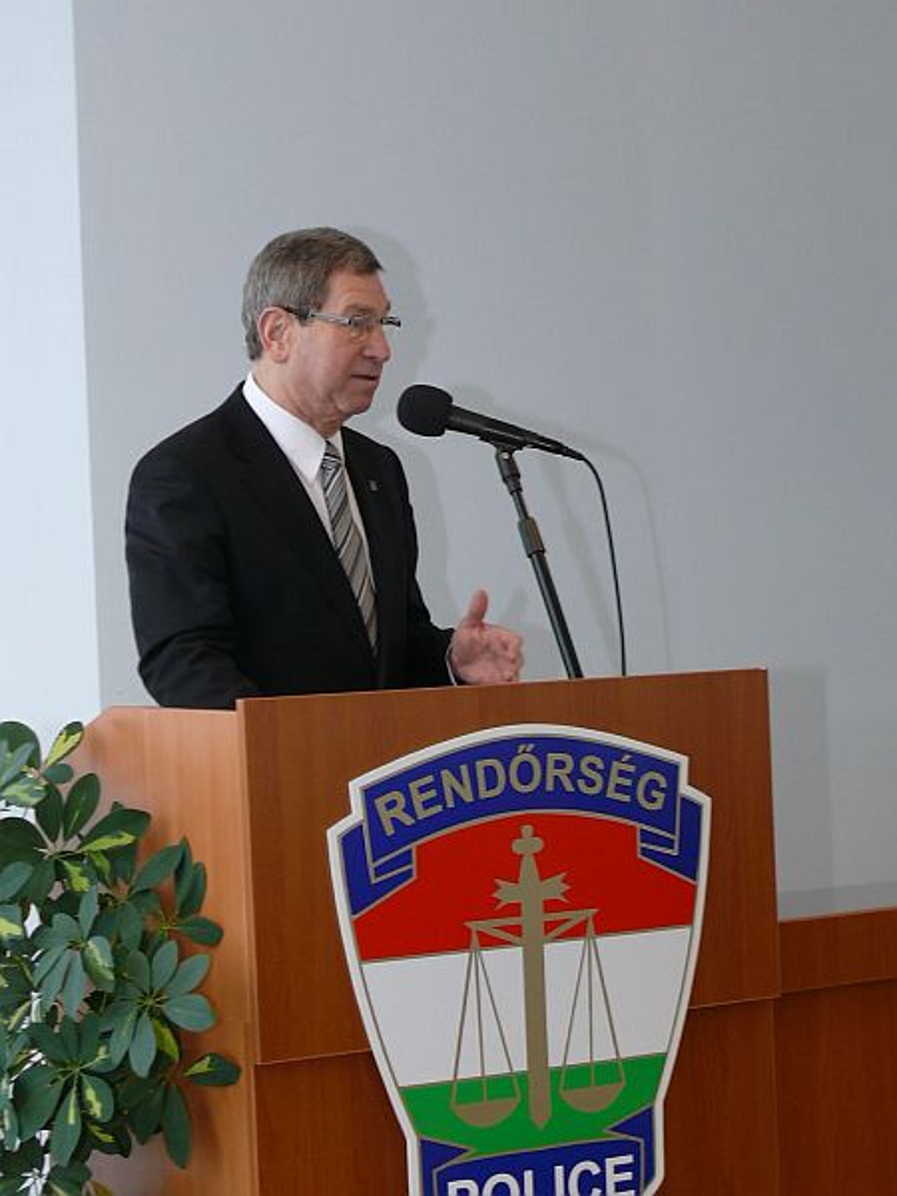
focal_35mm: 81
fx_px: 2799
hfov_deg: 18.2
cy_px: 598
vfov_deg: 24.1
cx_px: 448
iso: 100
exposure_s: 1/30
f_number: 3.2
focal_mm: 11.8
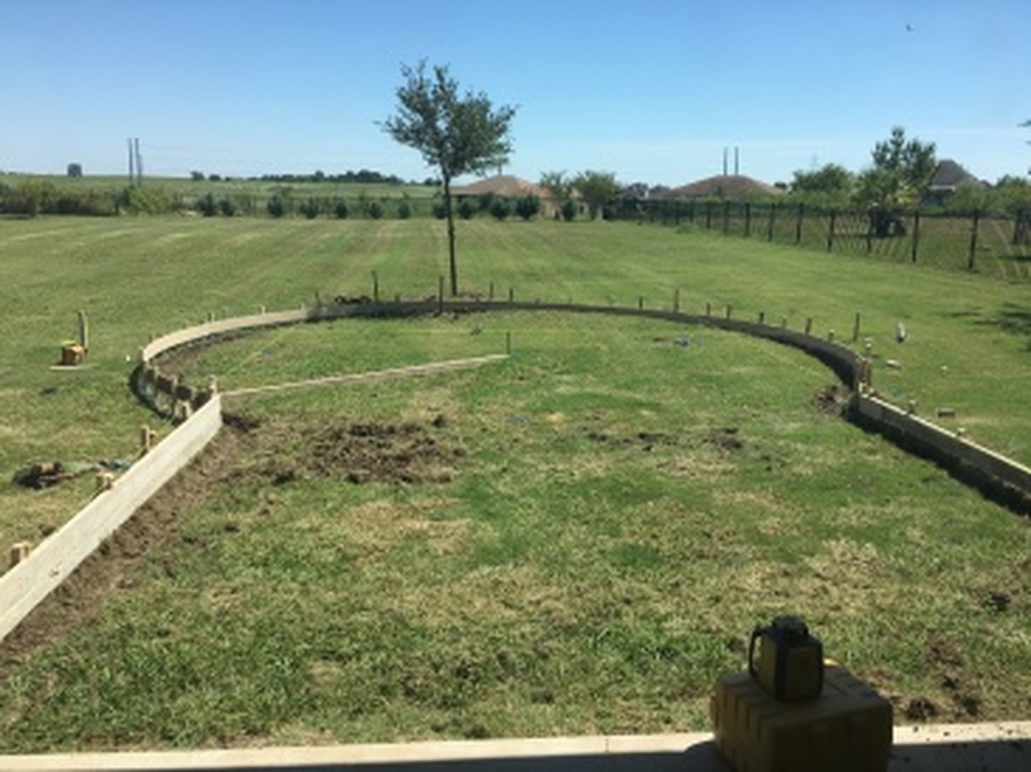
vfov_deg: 48.2
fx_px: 863
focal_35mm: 29
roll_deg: -0.9
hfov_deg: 61.7
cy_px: 386
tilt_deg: -12.0
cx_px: 516
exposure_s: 1/1350
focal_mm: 4.15
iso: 25
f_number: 2.2
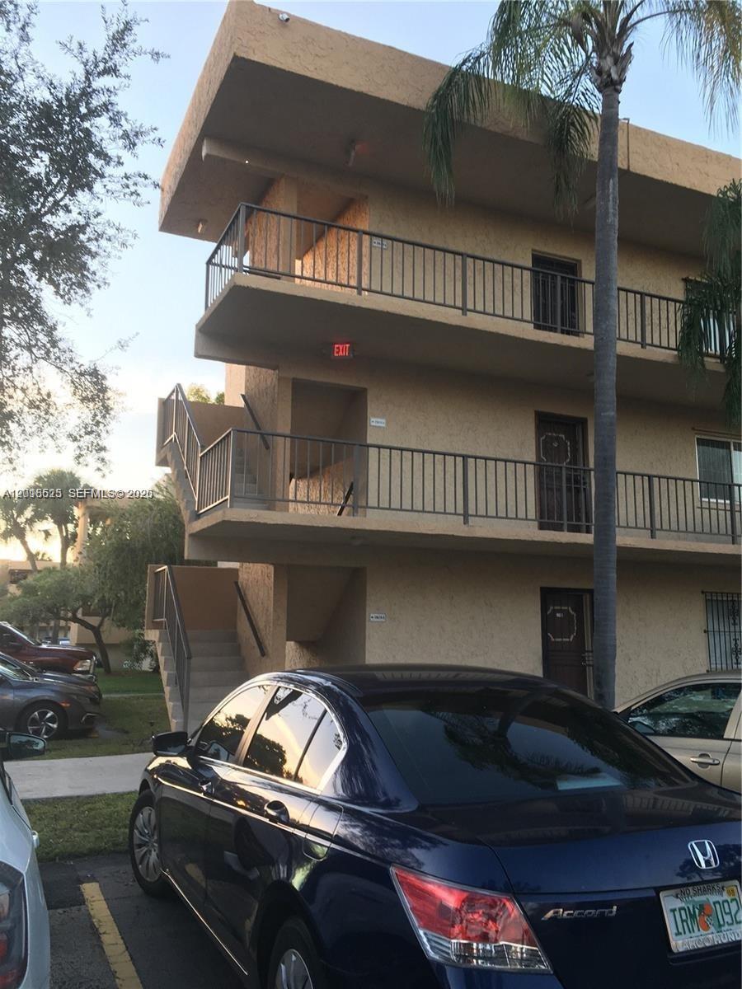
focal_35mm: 29
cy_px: 494
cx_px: 371
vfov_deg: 61.7
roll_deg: +0.0
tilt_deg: +10.7
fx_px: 829
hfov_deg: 48.2
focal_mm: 4.15
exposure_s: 1/60
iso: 25
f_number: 2.2
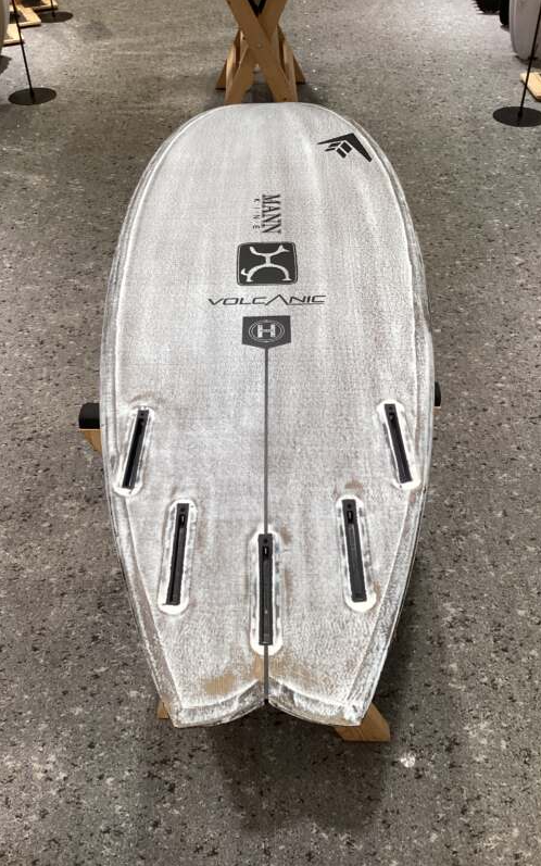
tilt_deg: -42.4
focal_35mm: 33
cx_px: 254
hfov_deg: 38.3
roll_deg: +0.6
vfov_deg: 58.1
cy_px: 432
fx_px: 779
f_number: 2.4
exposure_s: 1/60
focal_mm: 3.3
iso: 100
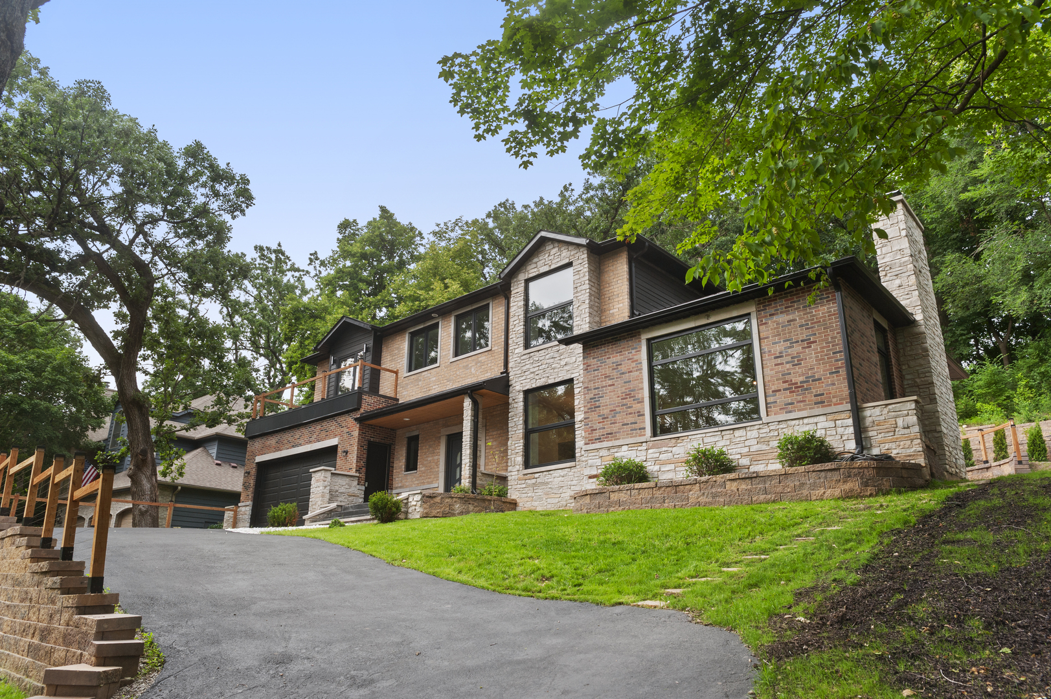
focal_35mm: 24
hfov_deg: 73.8
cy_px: 350
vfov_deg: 53.1
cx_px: 526
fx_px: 700
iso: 400
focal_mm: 24
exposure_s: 1/250
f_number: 8
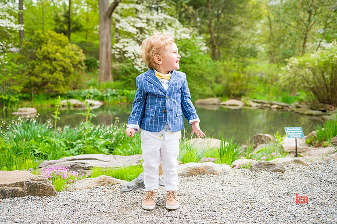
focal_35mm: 32
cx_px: 168
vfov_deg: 41.1
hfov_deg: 58.7
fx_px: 299
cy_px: 112
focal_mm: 32
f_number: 3.5
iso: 200
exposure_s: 1/320
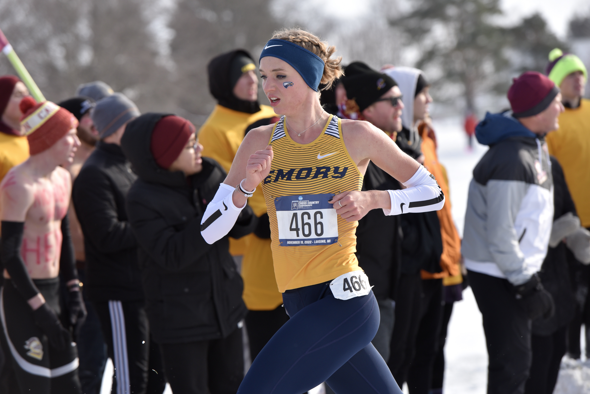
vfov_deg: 7.4
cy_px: 197
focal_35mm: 185
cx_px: 295
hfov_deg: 11.1
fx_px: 3033
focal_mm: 185
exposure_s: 1/1250
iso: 400
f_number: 5
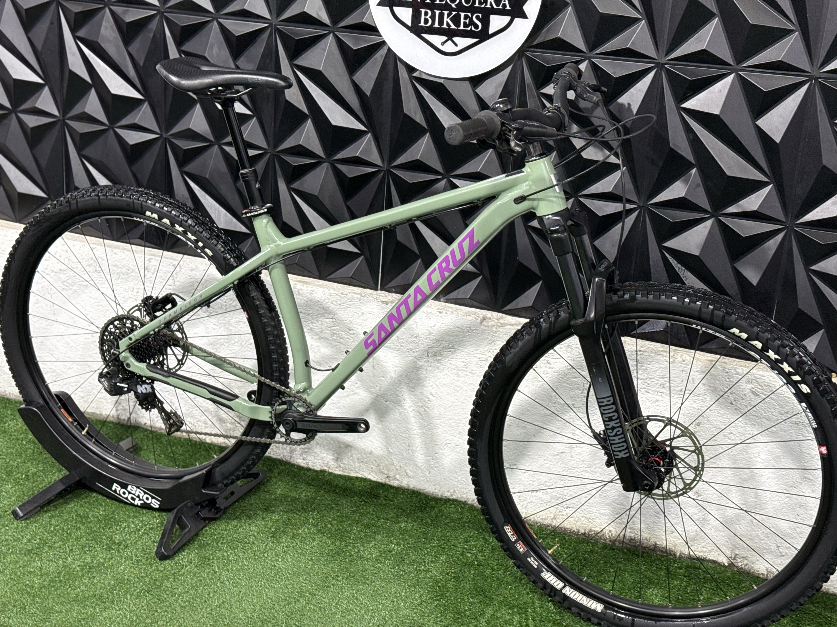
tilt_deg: -17.8
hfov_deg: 39.7
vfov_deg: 30.3
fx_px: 1161
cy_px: 314
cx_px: 418
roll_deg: -4.1
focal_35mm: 48
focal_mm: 6.76
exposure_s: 1/60
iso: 200
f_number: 1.78
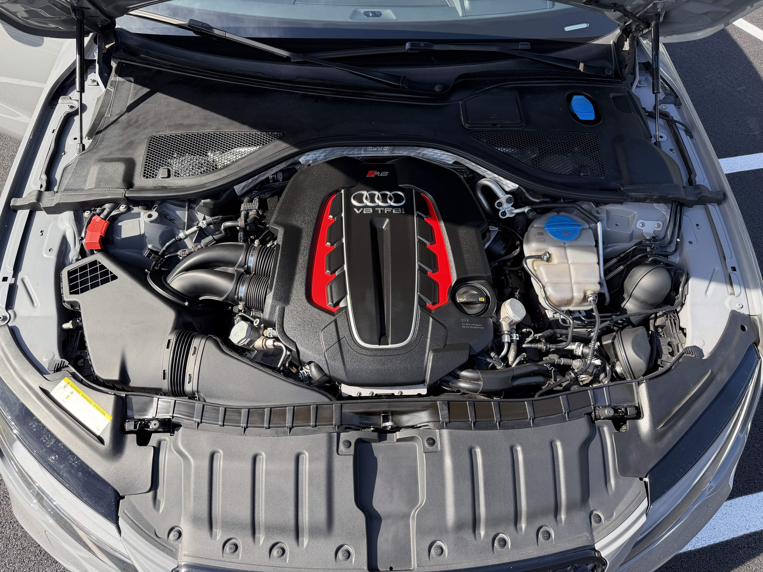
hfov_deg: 71.6
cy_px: 286
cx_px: 382
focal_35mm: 24
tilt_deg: -52.8
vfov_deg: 56.8
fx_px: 529
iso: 80
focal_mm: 6.76
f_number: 1.78
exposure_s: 1/992
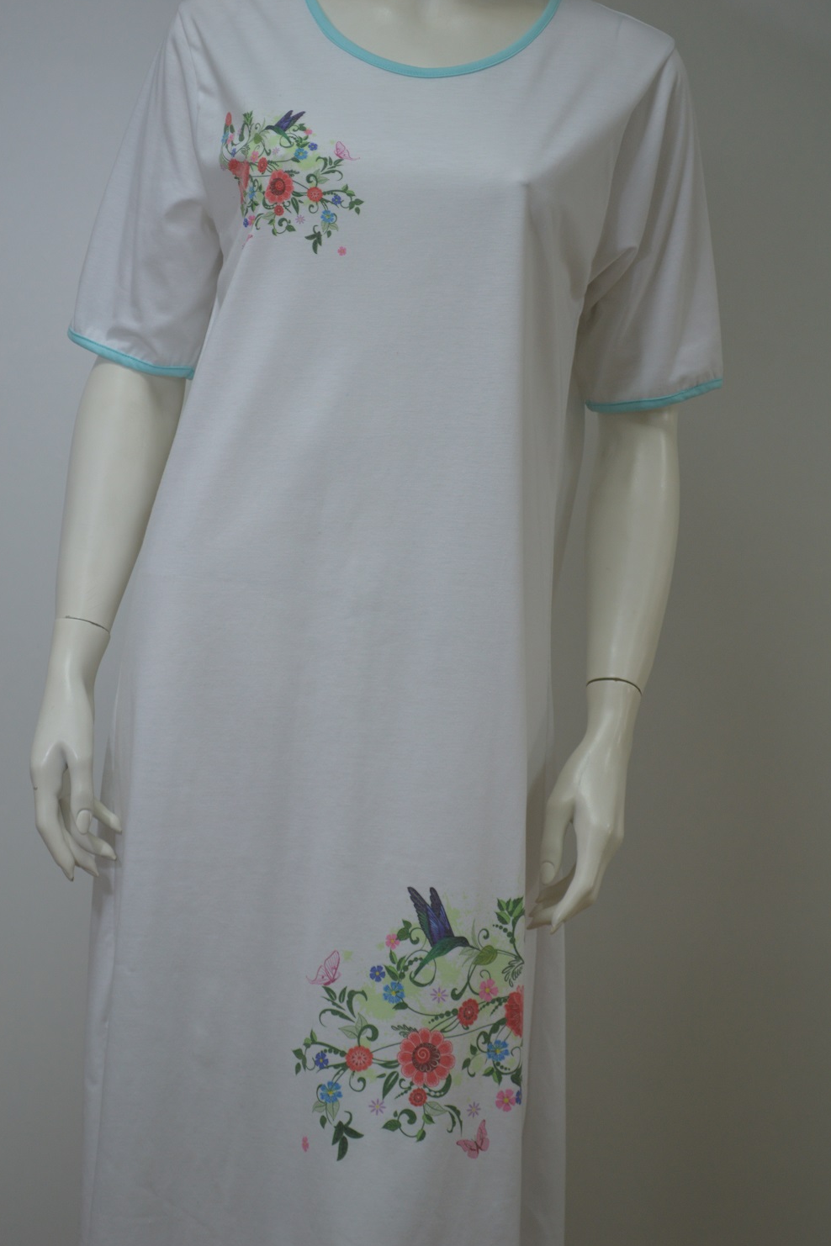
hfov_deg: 18.7
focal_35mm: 73
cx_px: 415
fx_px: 2527
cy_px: 621
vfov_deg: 27.7
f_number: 5.6
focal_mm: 48
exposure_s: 1/30
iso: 250
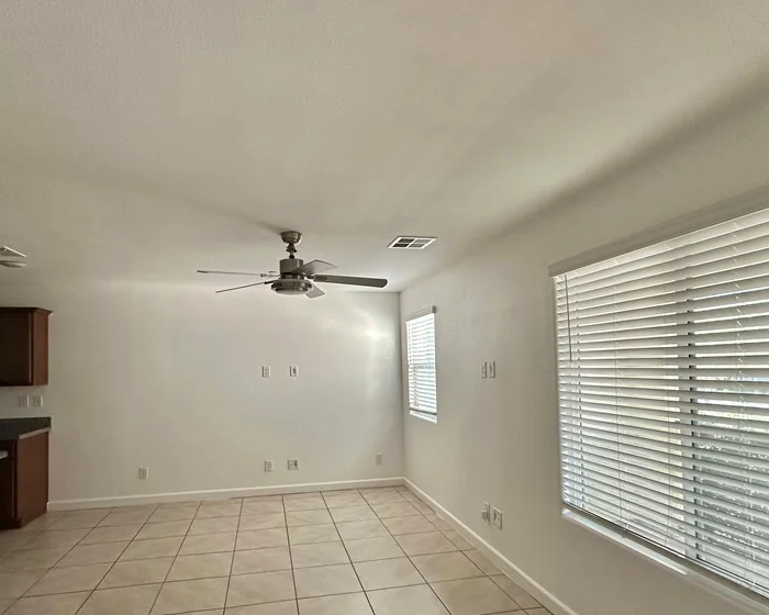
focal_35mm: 20
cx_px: 359
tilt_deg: +2.0
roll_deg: +0.1
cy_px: 355
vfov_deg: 67.7
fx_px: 455
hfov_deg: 80.3
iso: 200
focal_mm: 2.22
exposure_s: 1/99
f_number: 2.2
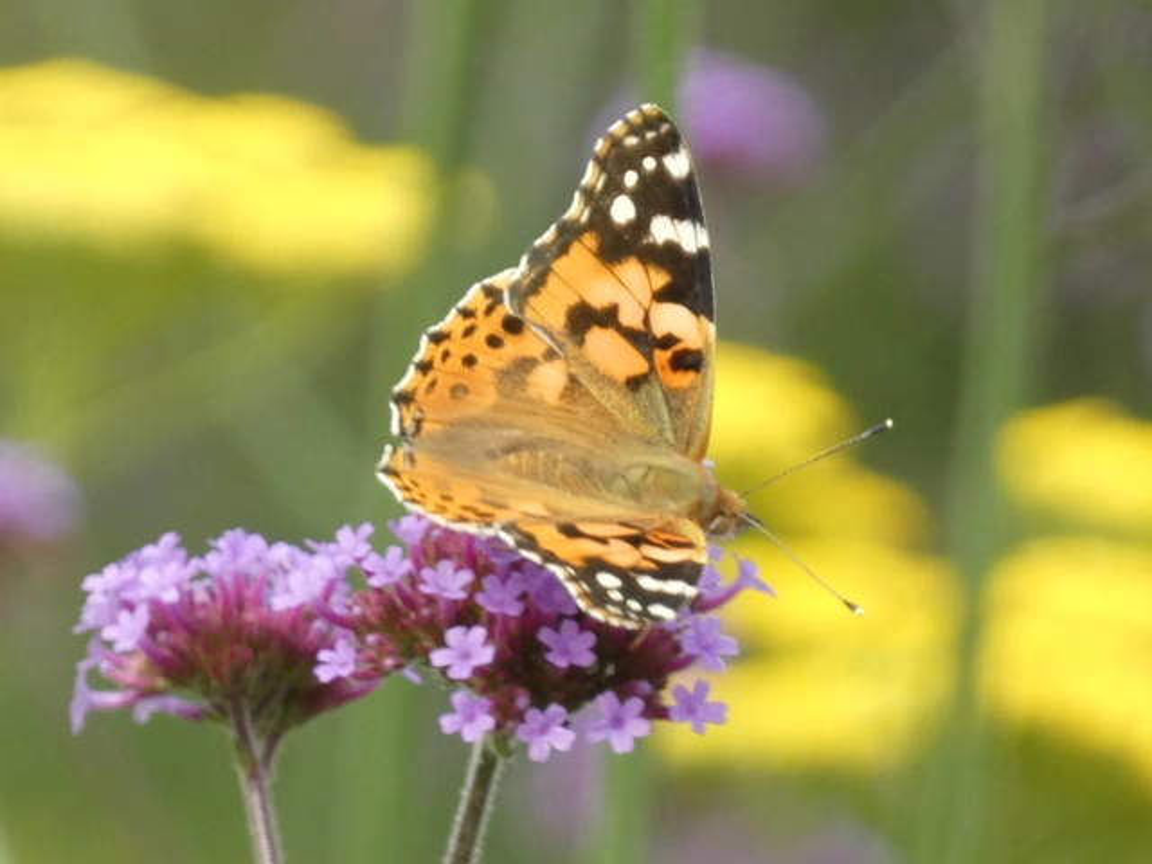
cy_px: 432
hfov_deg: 3.1
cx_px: 576
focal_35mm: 642
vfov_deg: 2.3
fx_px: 21365
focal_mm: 115
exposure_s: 1/100
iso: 200
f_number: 5.6
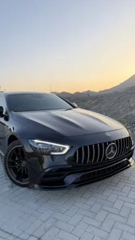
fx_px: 172
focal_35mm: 27
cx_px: 58
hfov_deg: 42.8
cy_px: 118
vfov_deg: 69.8
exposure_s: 1/291
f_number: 1.78
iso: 80
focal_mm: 6.76
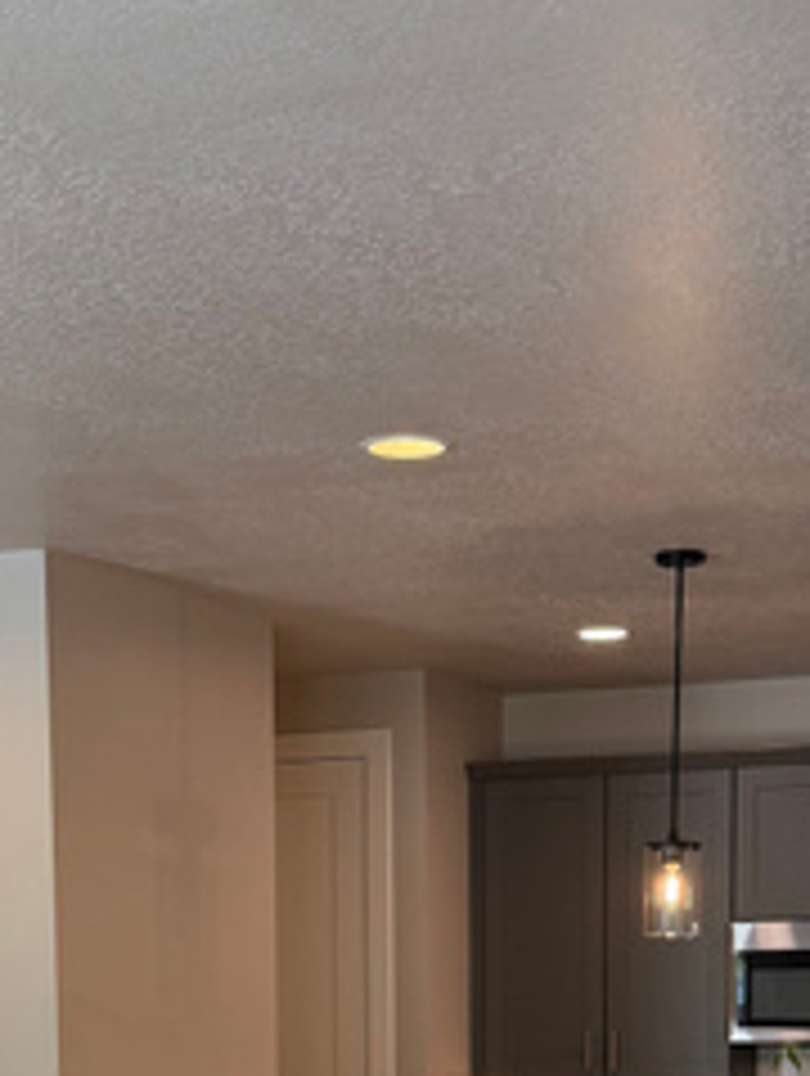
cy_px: 1247
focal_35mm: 77
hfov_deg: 19.2
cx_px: 436
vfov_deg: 23.4
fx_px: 2396
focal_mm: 6.76
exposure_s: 1/231
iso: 200
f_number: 1.78
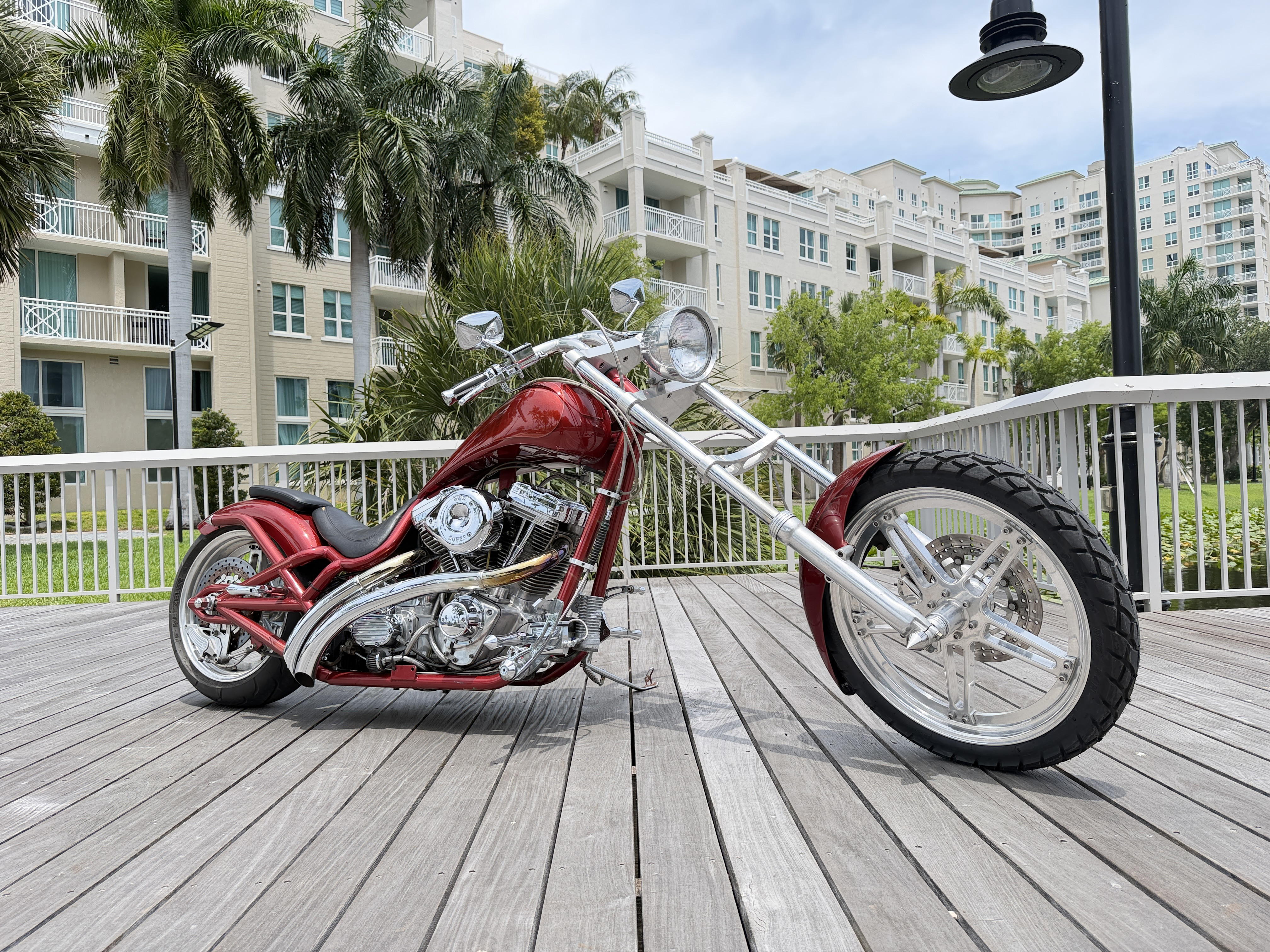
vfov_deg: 56.8
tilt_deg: +0.9
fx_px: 881
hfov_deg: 71.6
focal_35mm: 24
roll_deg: +3.1
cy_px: 476
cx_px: 635
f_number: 1.78
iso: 100
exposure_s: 1/2370
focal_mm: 6.76
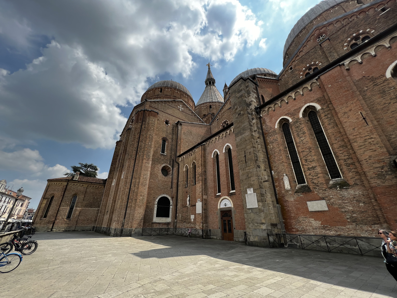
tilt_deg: +25.0
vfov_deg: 89.9
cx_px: 198
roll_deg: +0.3
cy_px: 149
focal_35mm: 13
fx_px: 149
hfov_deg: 106.2
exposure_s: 1/1309
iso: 32
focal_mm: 1.57
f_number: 1.8
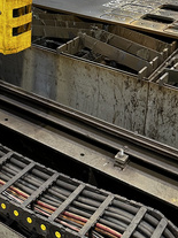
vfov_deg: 30.7
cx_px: 36
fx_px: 398
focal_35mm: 58
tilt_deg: -13.5
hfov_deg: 24.8
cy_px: -3
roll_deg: -2.1
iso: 320
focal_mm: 6.86
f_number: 1.78
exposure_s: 1/50
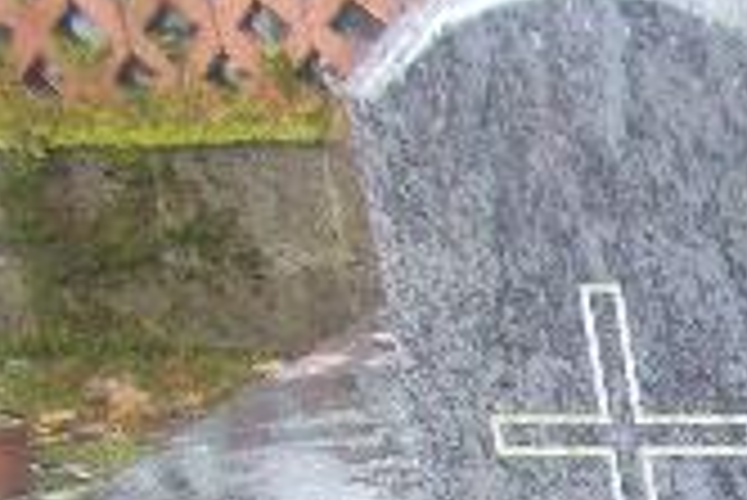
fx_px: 2160
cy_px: 964
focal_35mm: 104
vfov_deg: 11.9
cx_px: 1287
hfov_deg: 16.8
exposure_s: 1/25
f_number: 3.2
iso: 140
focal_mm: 4.6
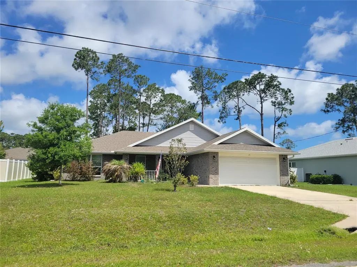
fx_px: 268
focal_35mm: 26
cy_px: 134
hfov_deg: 67.3
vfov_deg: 53.1
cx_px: 178
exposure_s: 1/3550
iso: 40
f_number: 1.8
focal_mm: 5.4
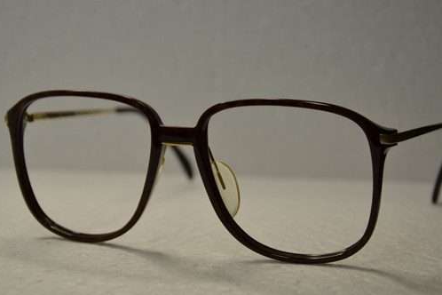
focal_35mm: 94
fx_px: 1154
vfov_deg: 14.6
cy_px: 149
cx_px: 233
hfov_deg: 21.7
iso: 400
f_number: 5
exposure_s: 1/60
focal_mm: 52
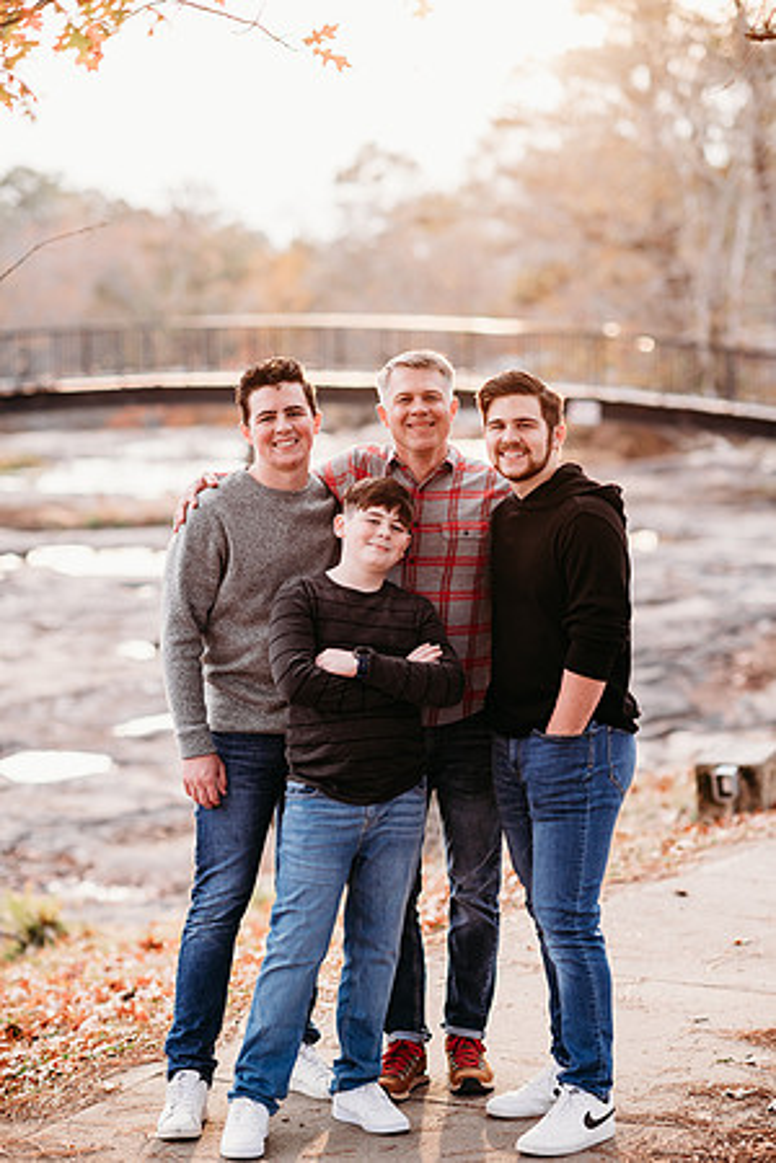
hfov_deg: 16.1
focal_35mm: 85
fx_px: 2748
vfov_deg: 23.9
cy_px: 582
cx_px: 388
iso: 320
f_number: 2.2
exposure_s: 1/400
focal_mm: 85
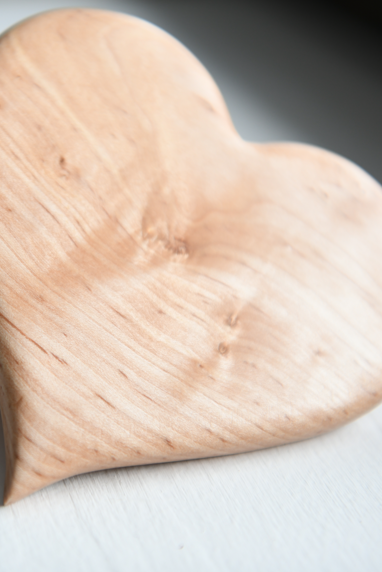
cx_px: 54
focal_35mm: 73
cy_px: 287
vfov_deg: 27.7
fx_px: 1162
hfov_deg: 18.4
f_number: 2.8
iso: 400
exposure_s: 1/200
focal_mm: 48
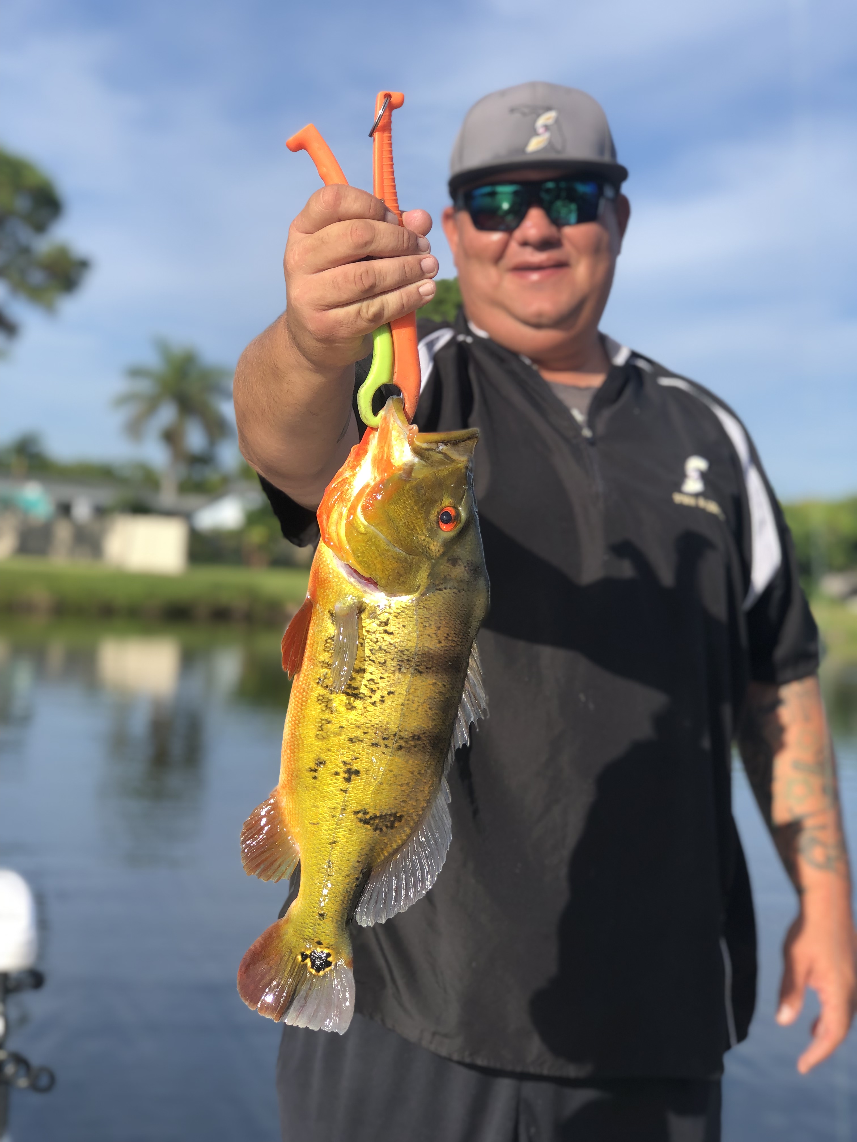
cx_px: 428
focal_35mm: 57
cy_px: 571
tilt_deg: +1.4
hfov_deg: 25.7
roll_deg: -4.2
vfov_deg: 33.8
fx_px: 1882
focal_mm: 6.6
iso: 20
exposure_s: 1/657
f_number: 2.8
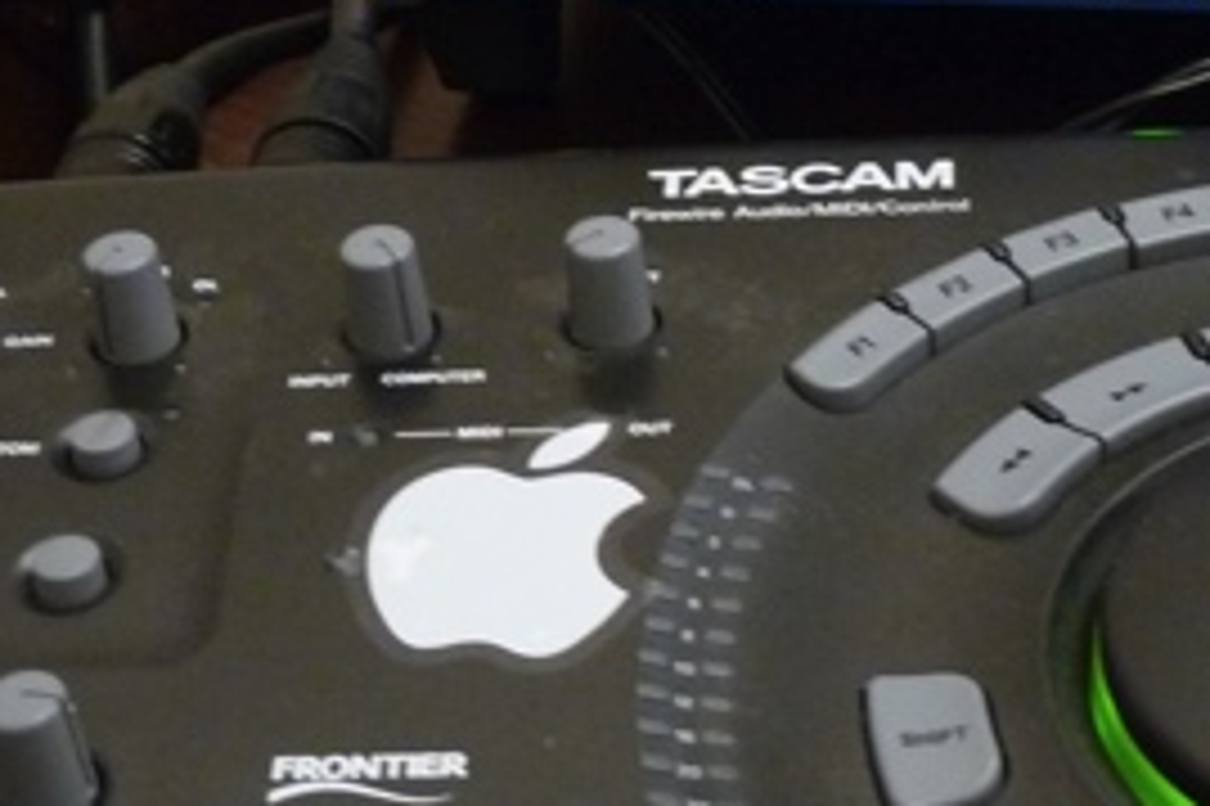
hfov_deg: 21.1
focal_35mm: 96
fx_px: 3225
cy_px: -5
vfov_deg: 14.0
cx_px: 846
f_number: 3
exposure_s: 1/20
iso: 400
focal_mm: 5.4
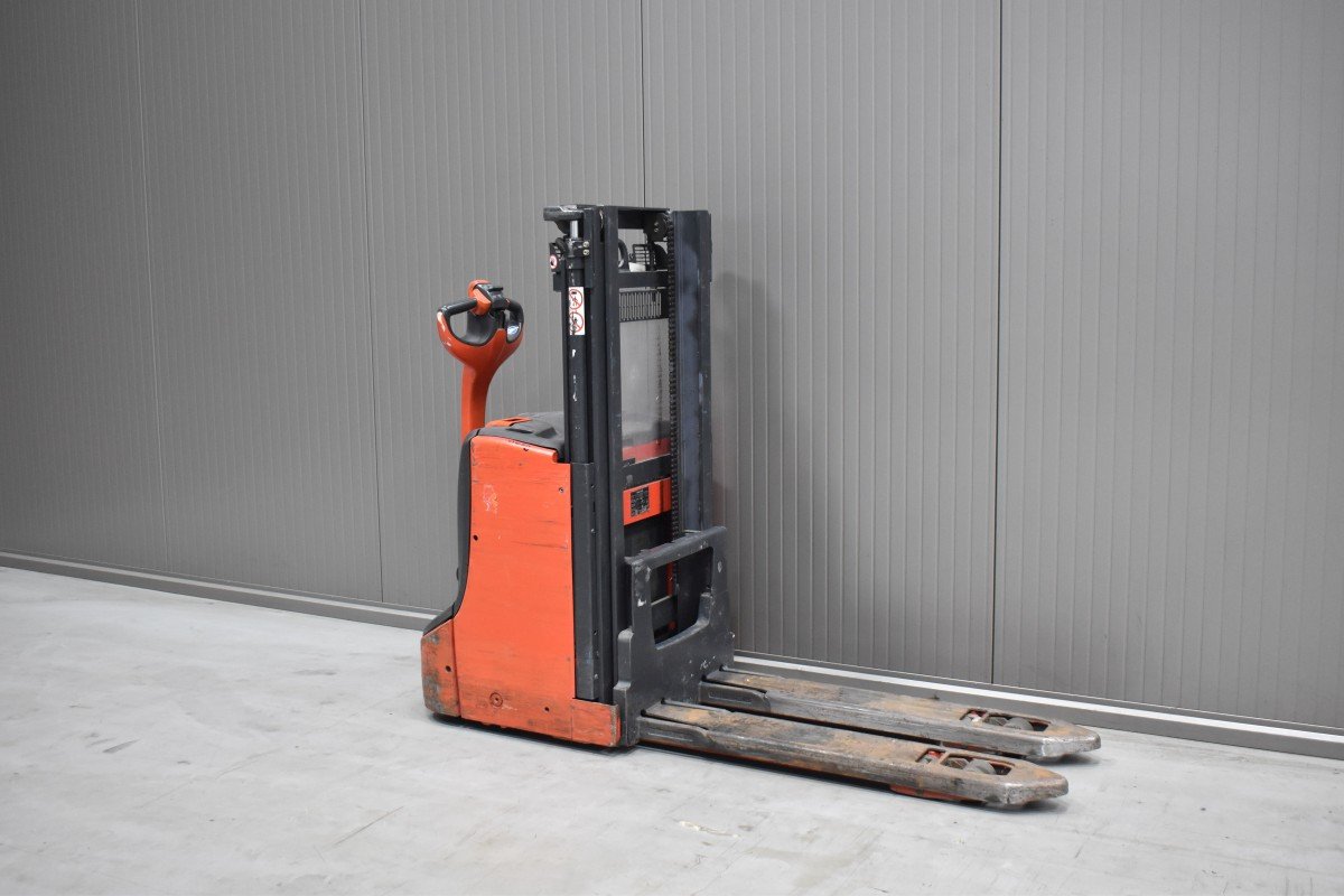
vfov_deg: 36.9
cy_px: 448
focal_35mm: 36
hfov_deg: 53.1
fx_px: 1344
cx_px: 672
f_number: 4
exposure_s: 1/50
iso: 1600
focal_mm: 24
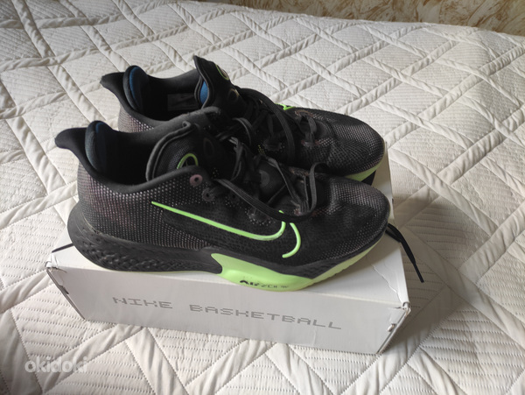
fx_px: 379
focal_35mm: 25
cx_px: 262
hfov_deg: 69.3
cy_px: 198
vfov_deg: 54.9
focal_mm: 5.43
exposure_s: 1/50
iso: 166
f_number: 1.89
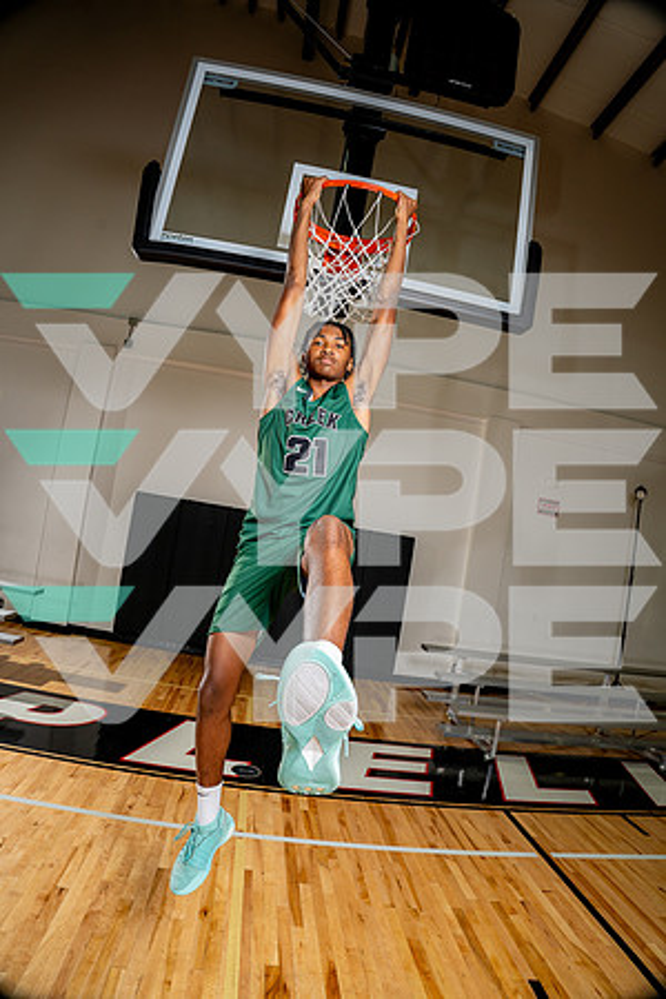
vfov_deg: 84.0
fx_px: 555
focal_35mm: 20
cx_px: 333
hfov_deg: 61.9
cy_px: 500
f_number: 7.1
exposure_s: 1/250
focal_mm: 20
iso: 250
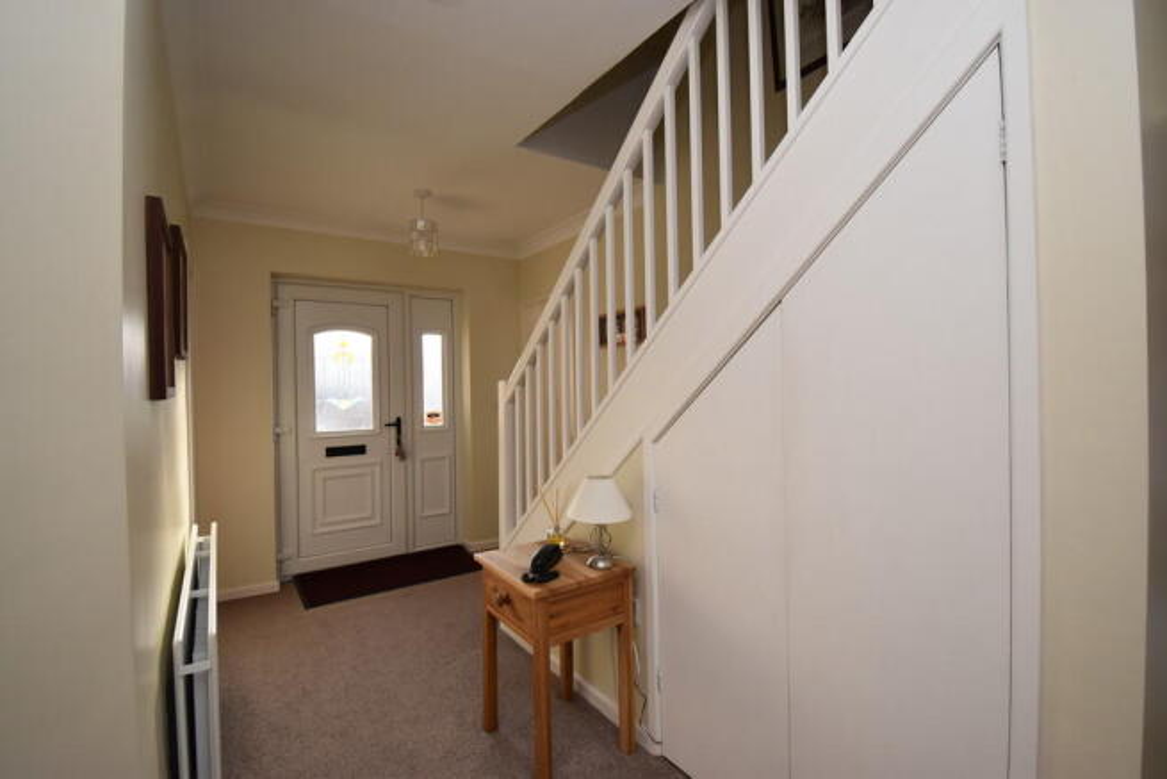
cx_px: 584
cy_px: 390
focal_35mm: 15
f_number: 5
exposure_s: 1/100
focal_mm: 10
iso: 800
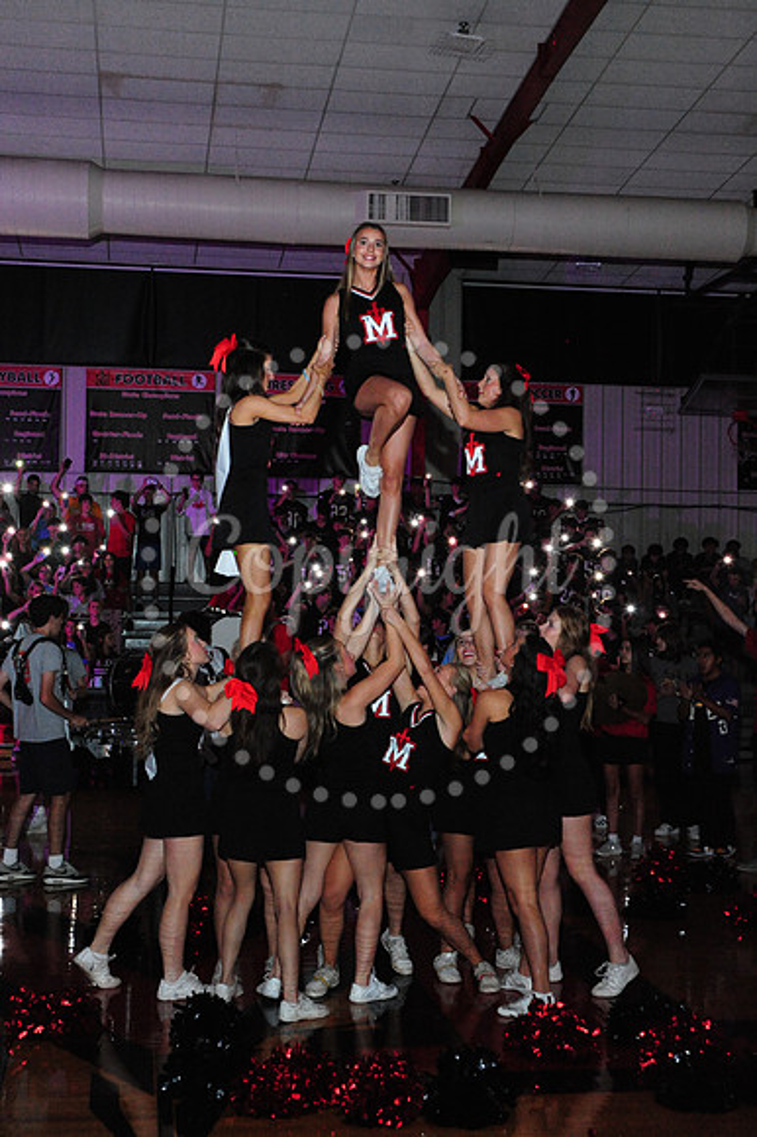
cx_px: 378
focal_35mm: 50
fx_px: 1579
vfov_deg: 39.6
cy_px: 568
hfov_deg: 27.0
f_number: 5.6
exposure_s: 1/60
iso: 6400
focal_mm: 50
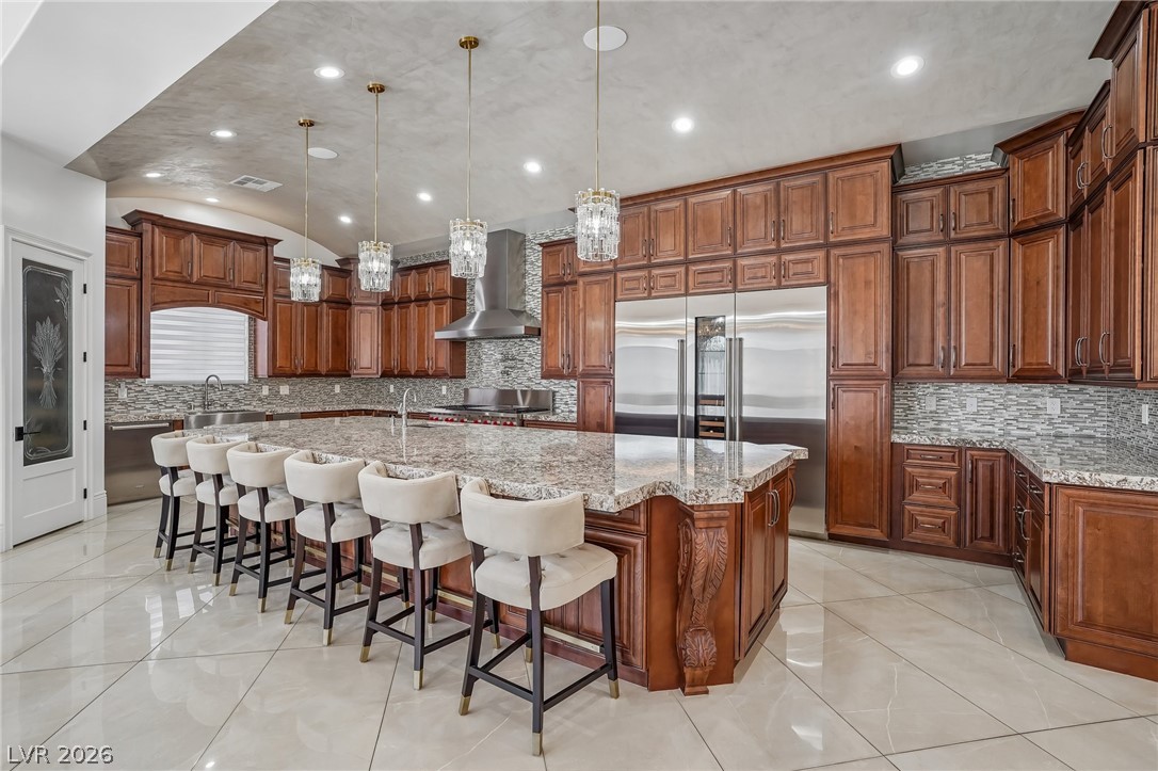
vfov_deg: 73.7
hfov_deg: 96.8
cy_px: 386
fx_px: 514
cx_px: 579
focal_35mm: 16
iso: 400
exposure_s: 1/13
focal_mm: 16
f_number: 8
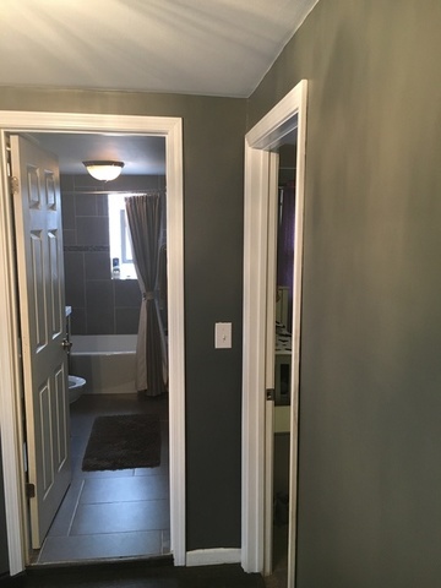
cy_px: 294
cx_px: 220
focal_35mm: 29
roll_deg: +0.2
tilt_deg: -8.6
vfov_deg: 61.7
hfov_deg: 48.2
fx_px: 493
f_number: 2.2
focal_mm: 4.15
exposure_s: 1/30
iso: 160
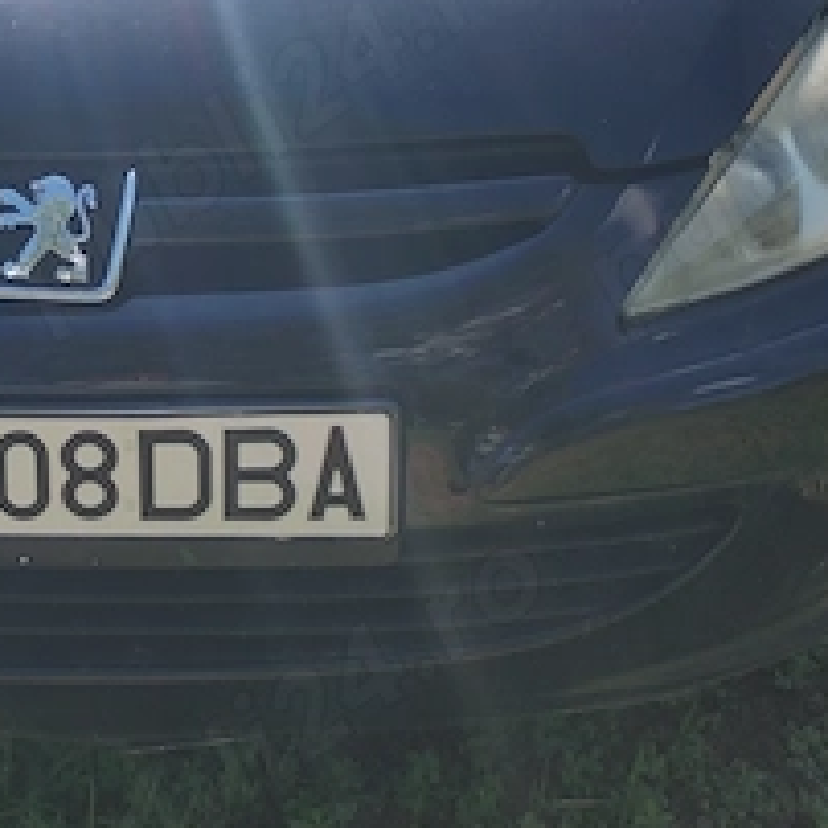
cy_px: 250
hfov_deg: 18.6
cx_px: -12
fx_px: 2463
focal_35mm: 91
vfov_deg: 19.0
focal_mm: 4.75
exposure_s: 1/630
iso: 100
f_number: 1.8
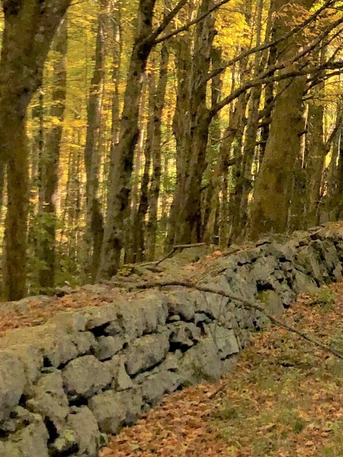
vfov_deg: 21.4
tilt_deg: +11.7
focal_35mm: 88
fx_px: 1162
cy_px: -11
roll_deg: -1.5
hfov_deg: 15.7
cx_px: 485
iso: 20
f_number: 1.8
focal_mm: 3.99
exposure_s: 1/867
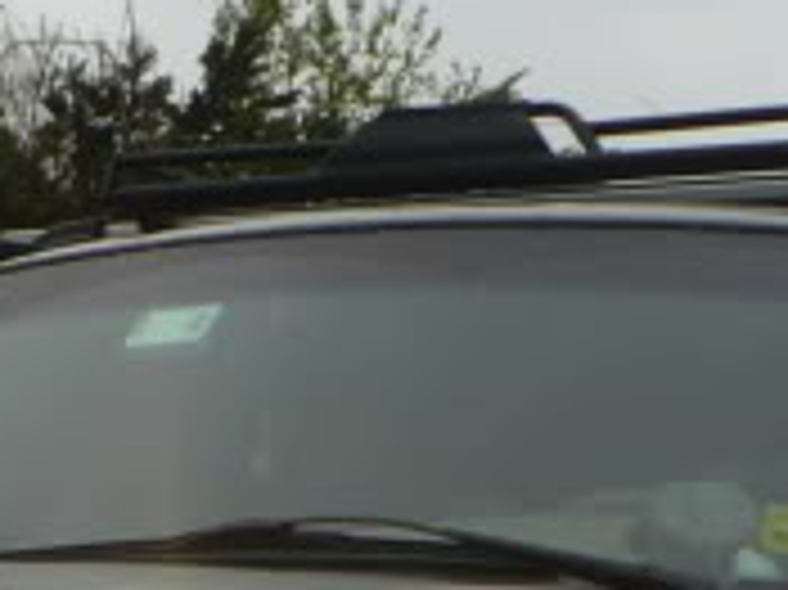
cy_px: 1076
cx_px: 162
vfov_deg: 8.4
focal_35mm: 169
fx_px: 3844
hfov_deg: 11.7
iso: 100
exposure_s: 1/160
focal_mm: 6.1
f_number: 2.8
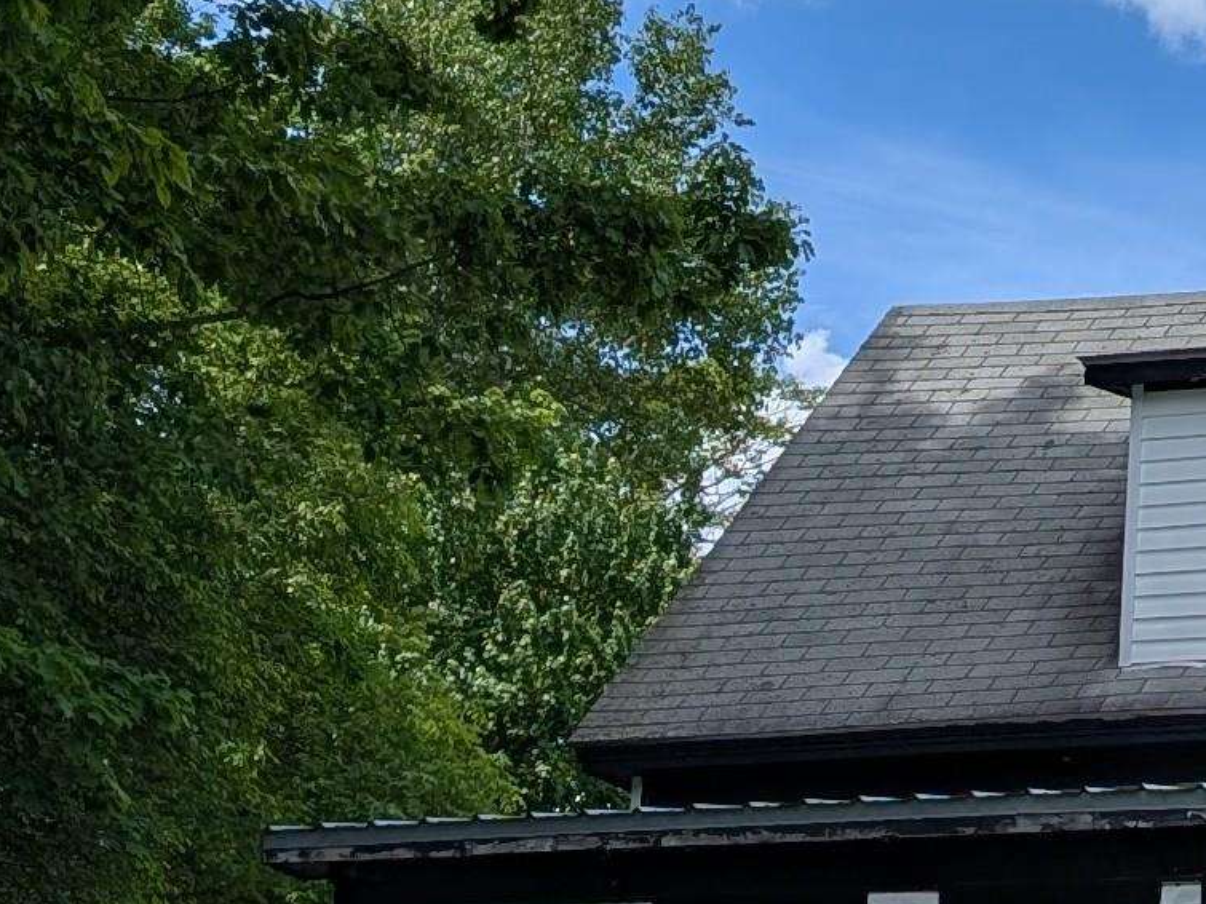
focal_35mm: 74
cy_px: 1292
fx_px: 2578
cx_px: 1695
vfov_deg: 18.1
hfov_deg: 22.6
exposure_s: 1/1672
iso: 21
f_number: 1.68
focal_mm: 6.9
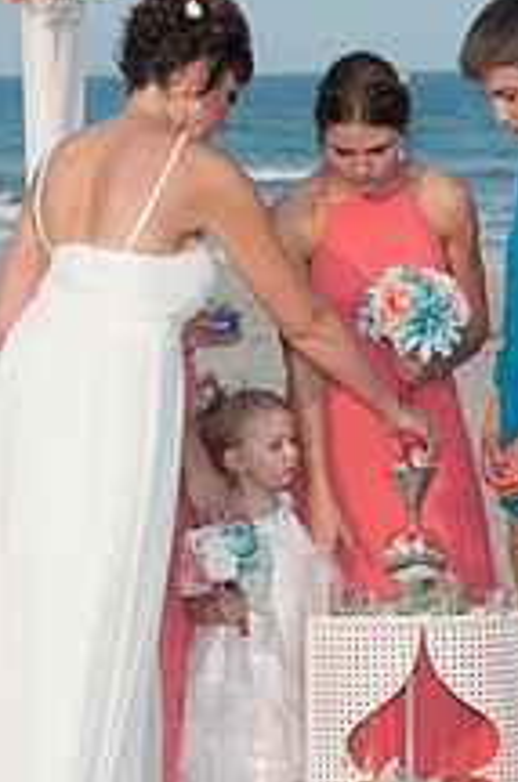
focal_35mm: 219
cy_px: 471
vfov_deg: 9.4
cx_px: 389
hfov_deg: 6.2
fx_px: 4749
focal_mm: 70
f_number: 9
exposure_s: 1/250
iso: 100
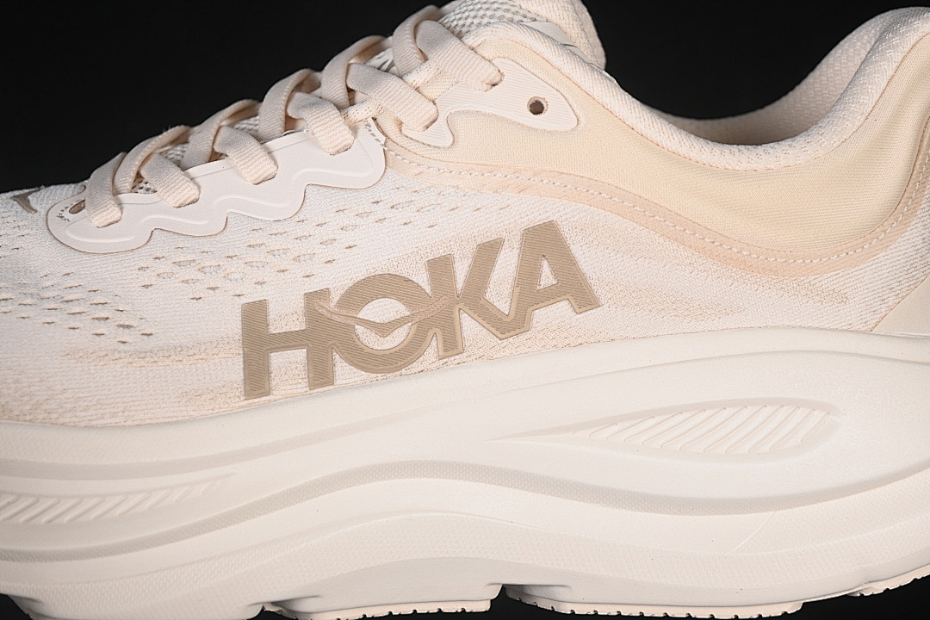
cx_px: 465
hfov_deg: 27.0
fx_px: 1937
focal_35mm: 75
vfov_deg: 18.2
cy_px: 310
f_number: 7.1
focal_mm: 50
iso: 160
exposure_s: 1/80
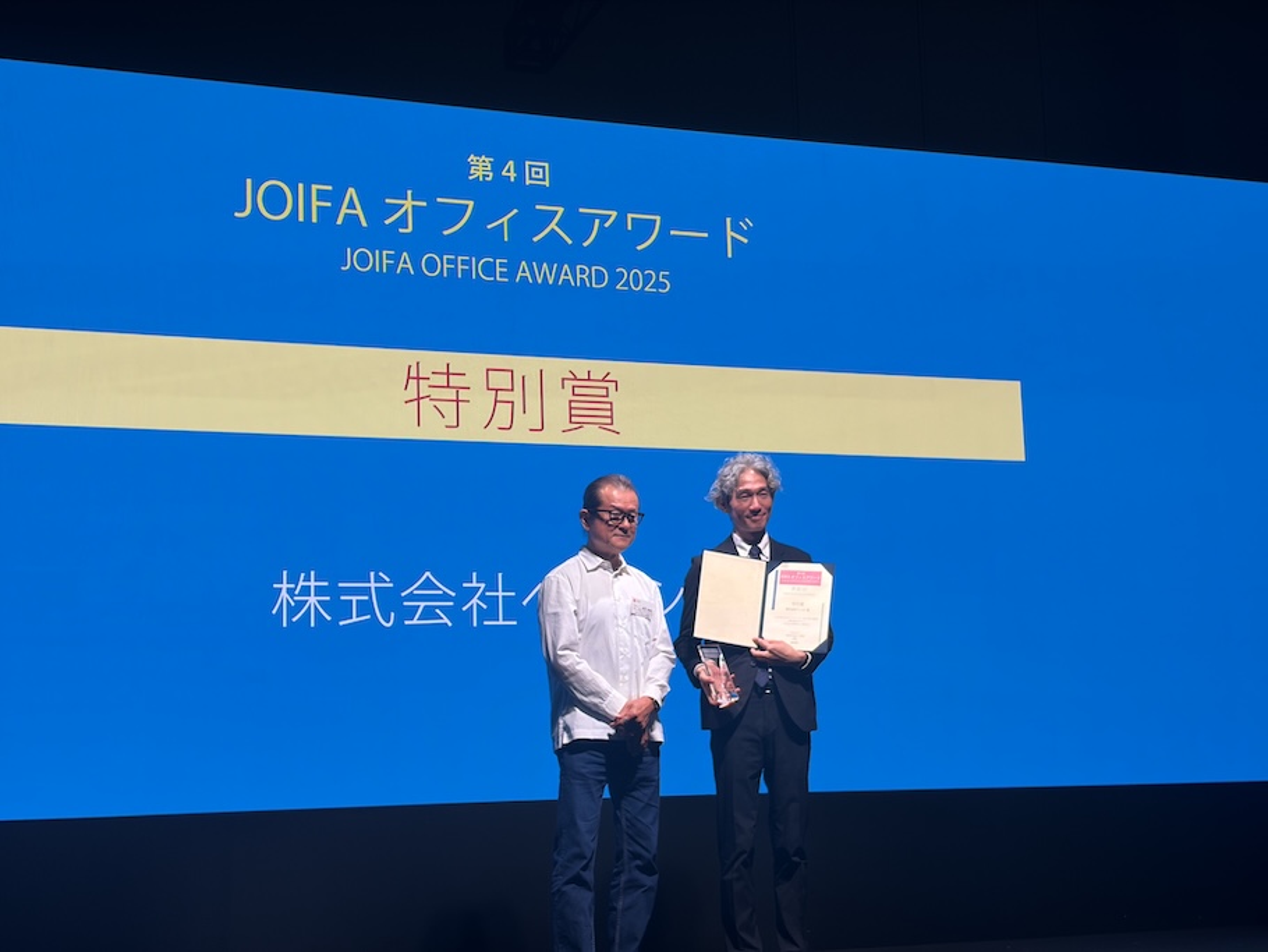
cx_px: 634
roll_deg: +1.9
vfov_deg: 28.0
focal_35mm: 52
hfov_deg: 36.8
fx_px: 1905
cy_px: 476
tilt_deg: +10.0
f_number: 1.6
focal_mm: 5.96
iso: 25
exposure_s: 1/160
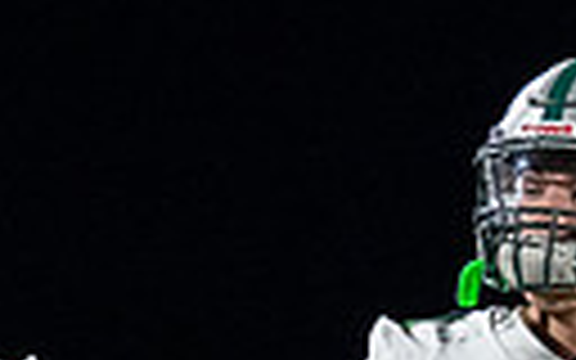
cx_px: 181
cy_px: 655
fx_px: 14128
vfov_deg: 1.5
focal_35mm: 900
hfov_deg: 2.3
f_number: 2.8
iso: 3200
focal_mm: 125
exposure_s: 1/1000
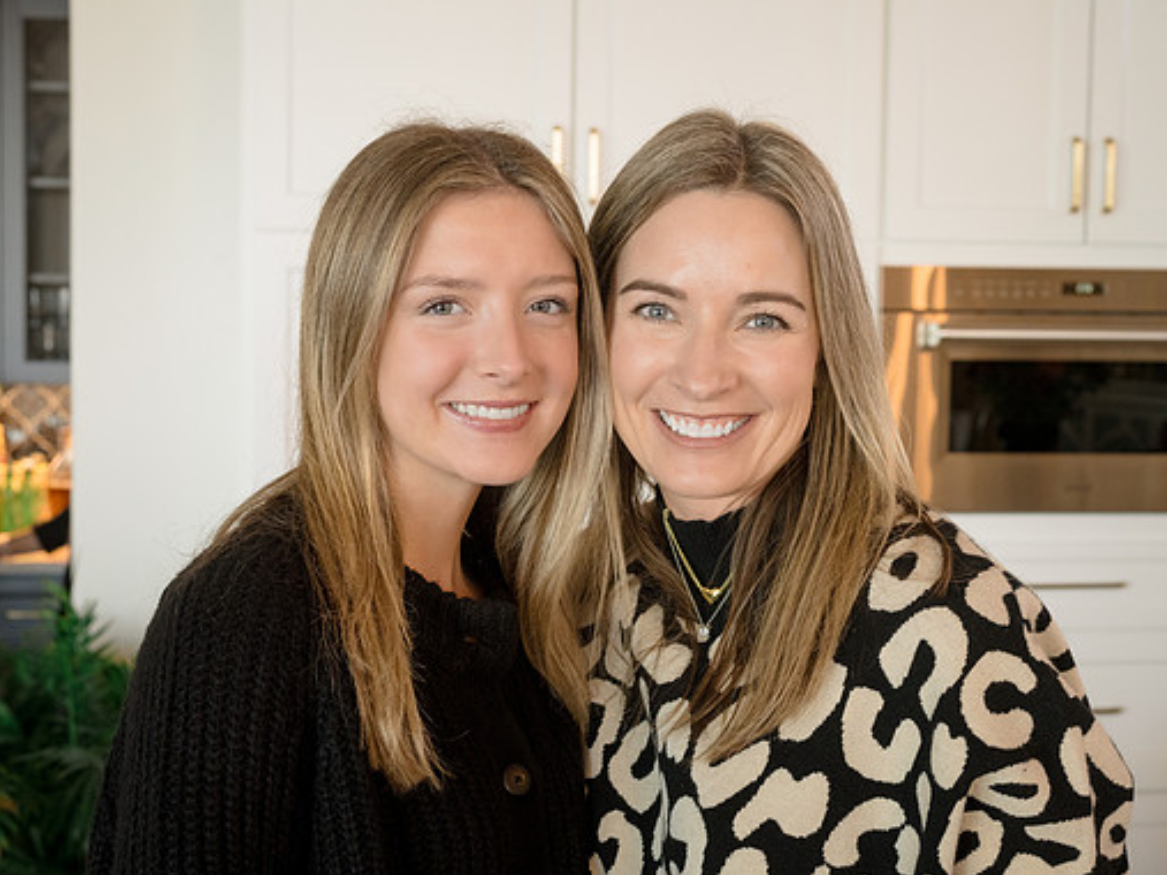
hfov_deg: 34.9
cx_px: 534
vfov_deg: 26.5
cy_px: 434
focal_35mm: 55
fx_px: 1854
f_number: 6.3
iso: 1800
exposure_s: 1/80
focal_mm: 50
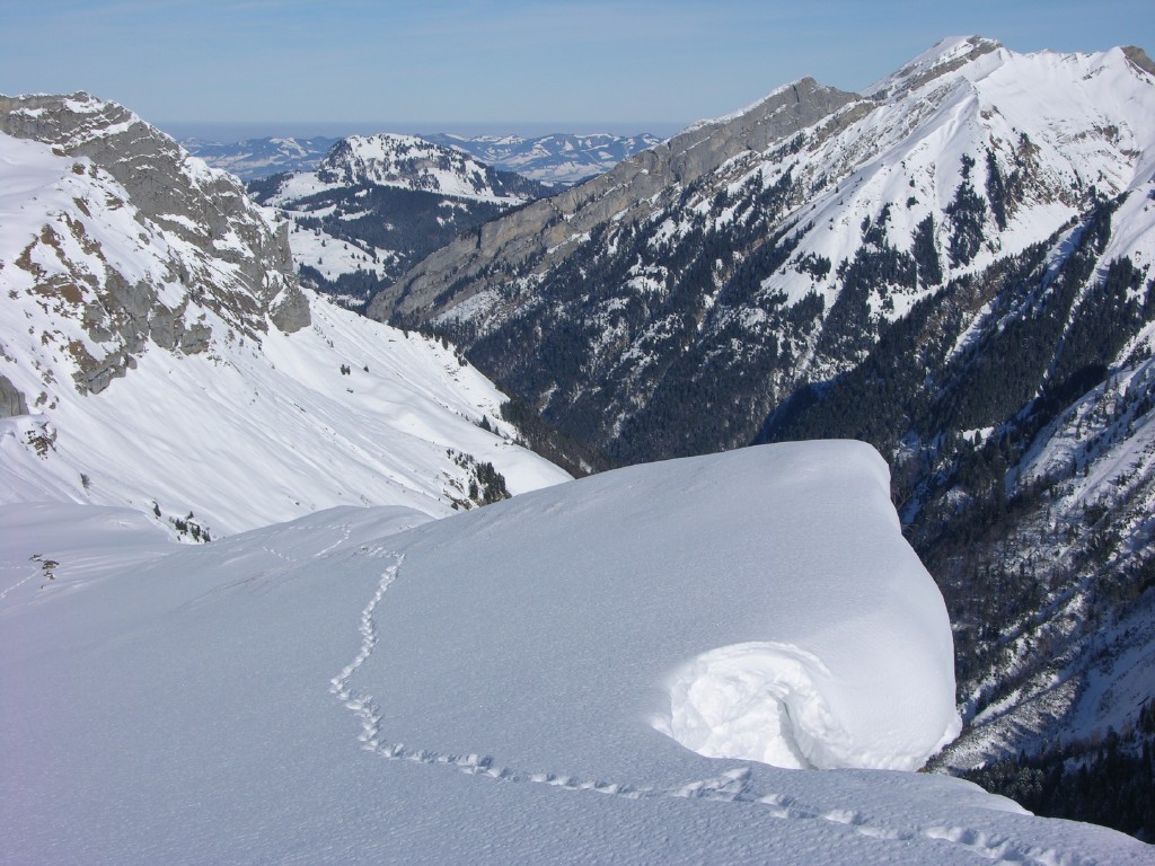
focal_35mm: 58
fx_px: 1935
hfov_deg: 33.2
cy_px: 433
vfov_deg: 25.2
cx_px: 578
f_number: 7.9
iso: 50
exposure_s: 1/447
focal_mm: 14.7
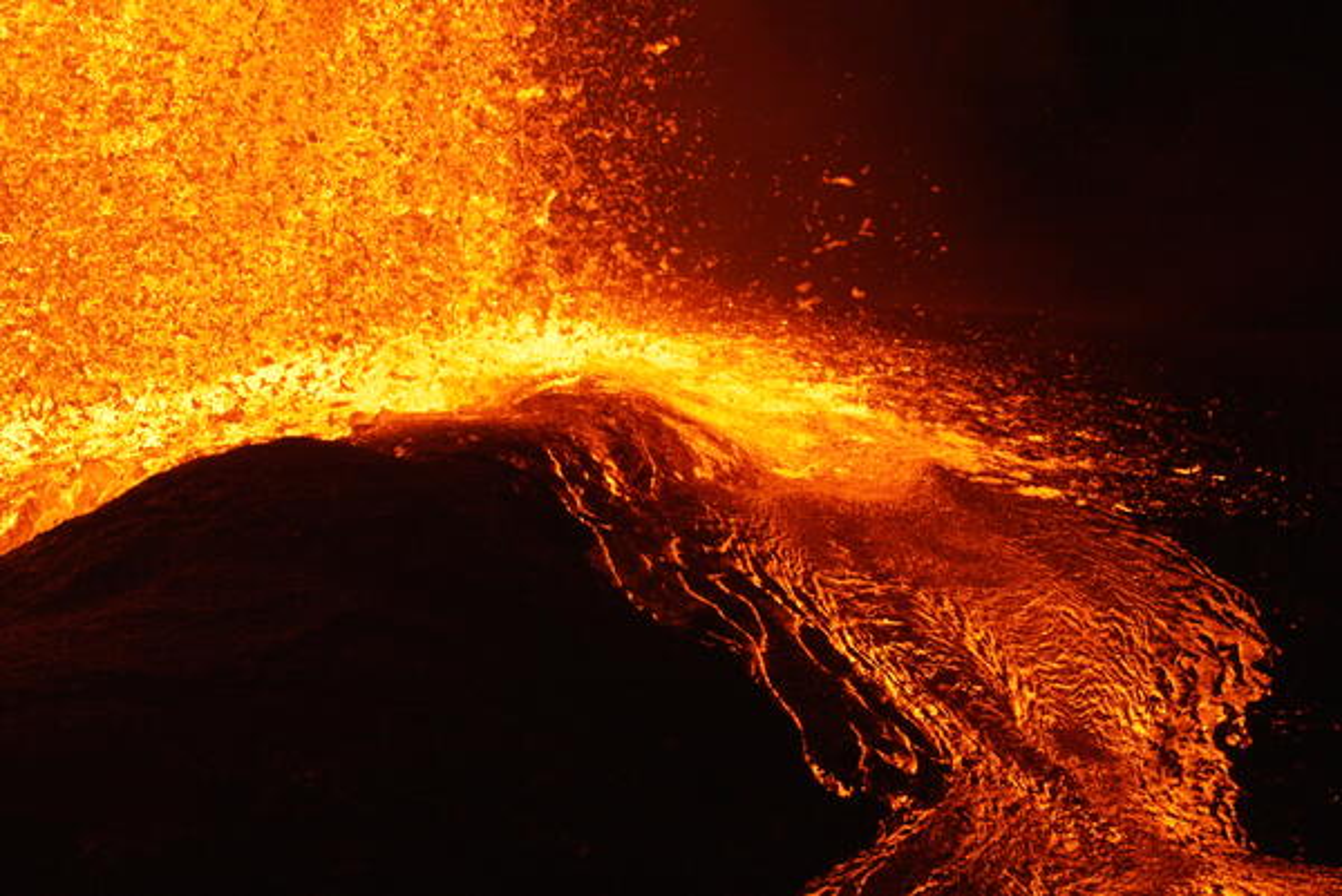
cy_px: 448
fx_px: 7461
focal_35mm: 200
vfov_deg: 6.9
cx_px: 671
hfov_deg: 10.3
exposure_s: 1/100
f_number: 9
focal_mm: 200
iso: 1600
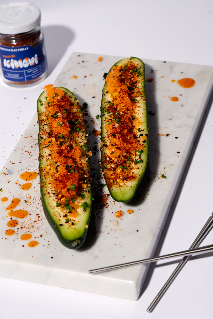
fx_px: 976
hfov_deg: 12.5
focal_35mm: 110
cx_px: 106
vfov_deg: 18.6
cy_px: 160
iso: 64
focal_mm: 110
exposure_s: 1/200
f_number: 11
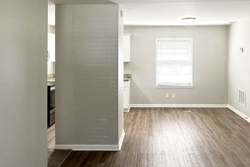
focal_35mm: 34
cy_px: 54
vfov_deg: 38.4
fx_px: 236
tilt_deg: -0.9
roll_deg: -0.3
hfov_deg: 55.6
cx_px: 143
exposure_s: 1/120
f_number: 2.2
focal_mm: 2.22
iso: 125
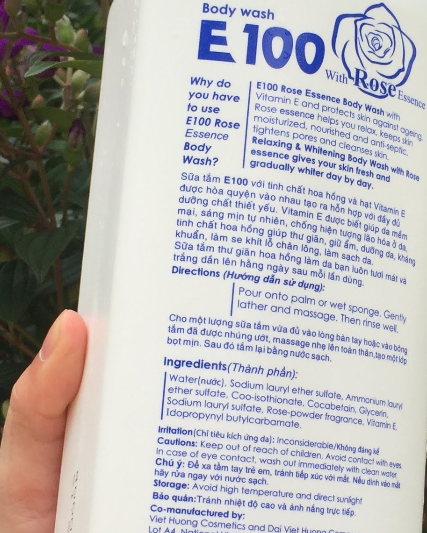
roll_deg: -6.3
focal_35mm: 81
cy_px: 278
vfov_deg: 23.6
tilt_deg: -0.2
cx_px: 286
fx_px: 1279
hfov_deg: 18.9
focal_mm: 4.15
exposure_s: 1/1364
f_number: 2.2
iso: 32
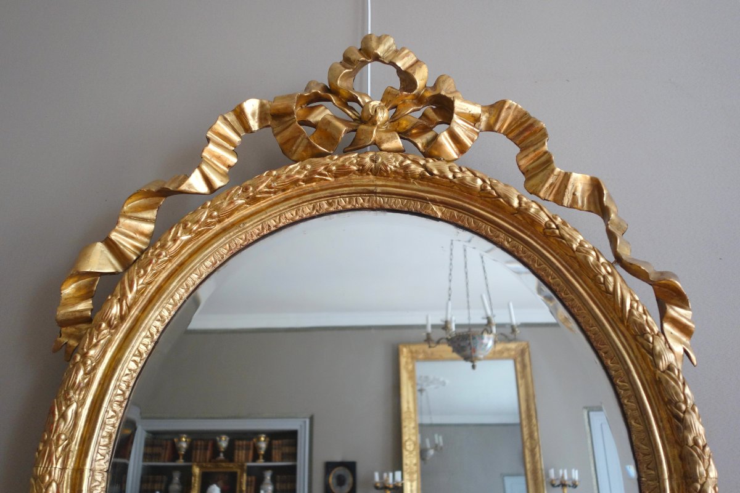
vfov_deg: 41.1
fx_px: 658
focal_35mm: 32
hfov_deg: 58.7
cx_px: 370
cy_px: 246
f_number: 2.2
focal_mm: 11.89
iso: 400
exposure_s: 1/40
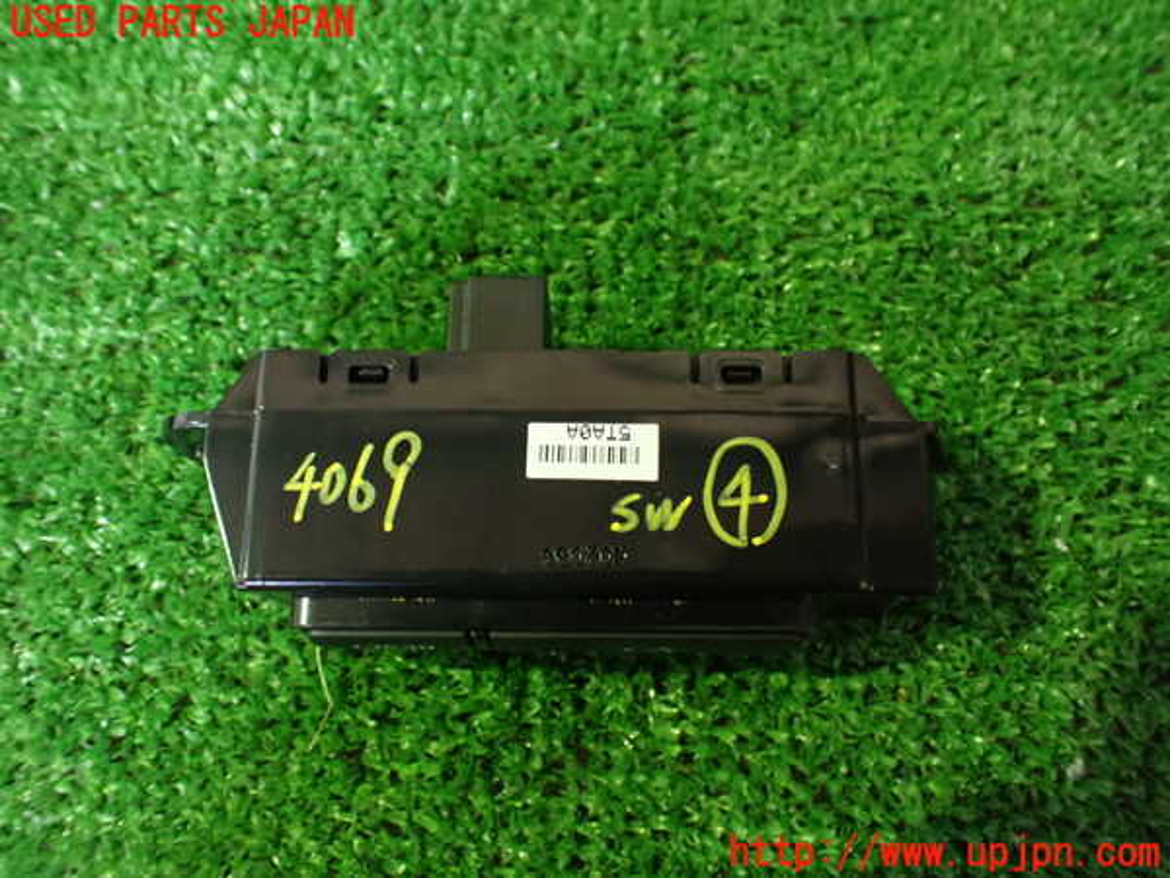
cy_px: 439
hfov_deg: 60.0
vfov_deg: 46.8
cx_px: 585
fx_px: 1014
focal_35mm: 30
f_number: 2.3
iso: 1250
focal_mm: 5.4
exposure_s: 1/30
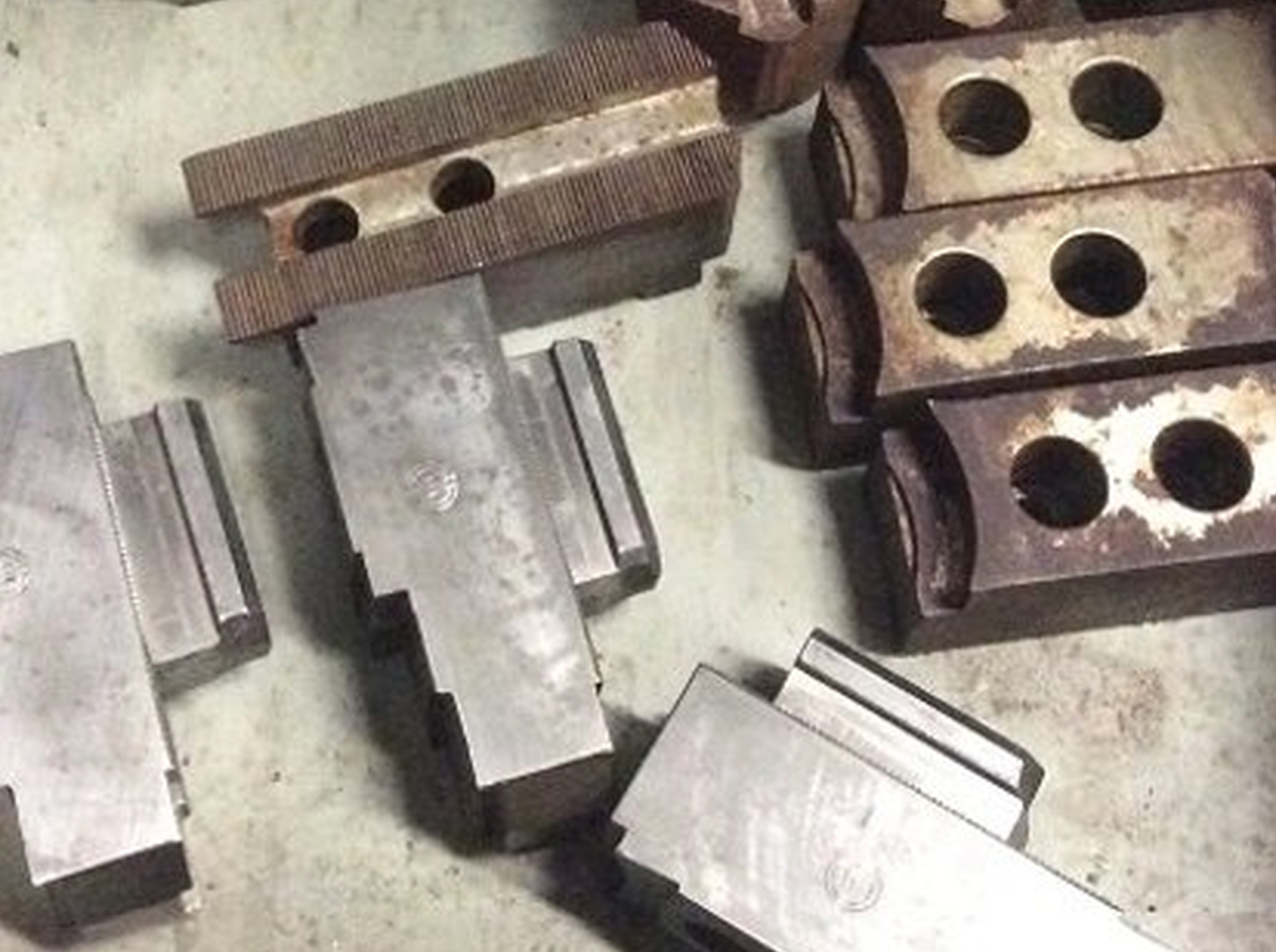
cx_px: 640
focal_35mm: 62
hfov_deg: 31.3
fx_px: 2281
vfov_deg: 23.3
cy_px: 206
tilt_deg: -61.9
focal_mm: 3.3
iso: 640
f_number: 2.4
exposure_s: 1/15
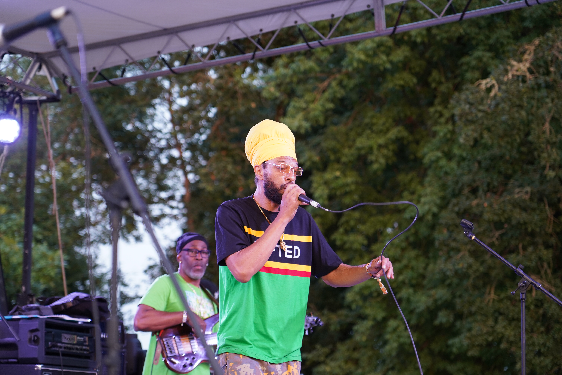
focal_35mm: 105
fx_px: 1639
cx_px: 281
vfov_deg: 13.0
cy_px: 188
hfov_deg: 19.5
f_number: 4
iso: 1000
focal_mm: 105
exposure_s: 1/160
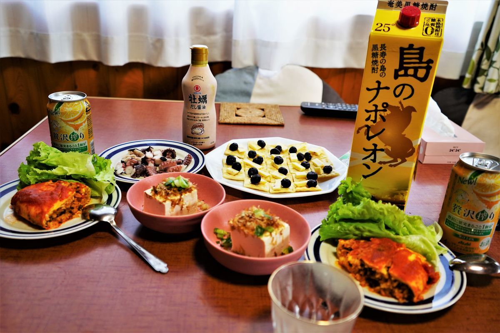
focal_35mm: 29
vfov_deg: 45.0
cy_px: 166
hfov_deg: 63.7
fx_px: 403
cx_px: 250
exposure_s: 1/60
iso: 500
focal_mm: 29
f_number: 4
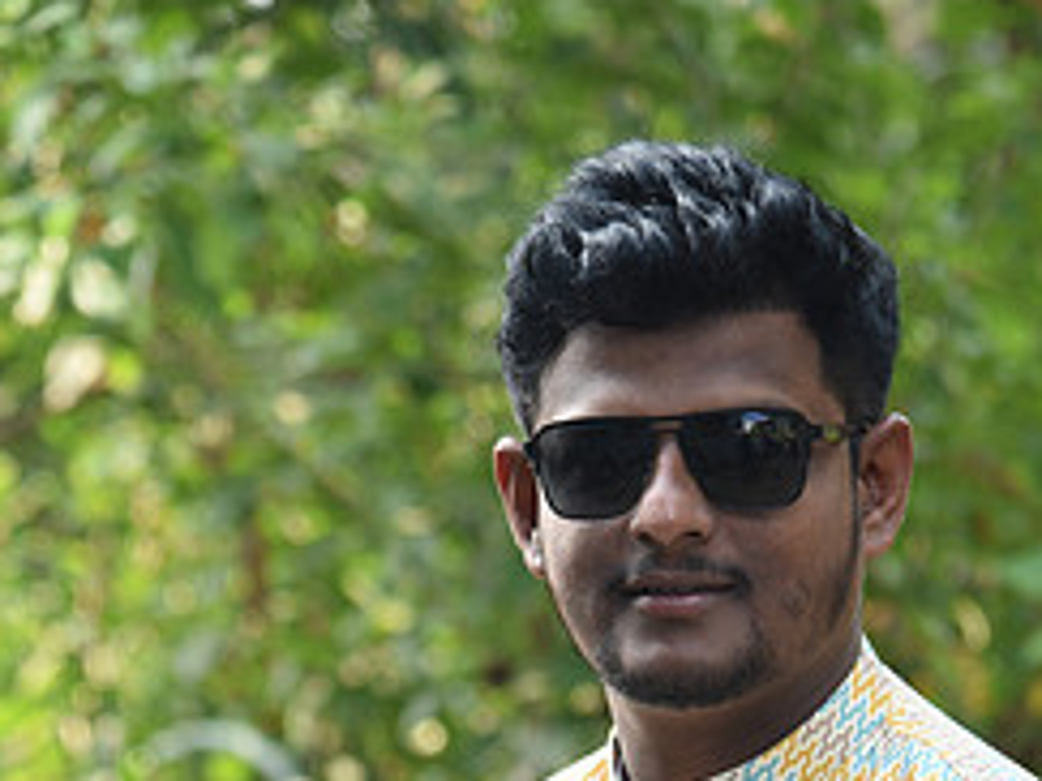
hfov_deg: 7.2
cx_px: 611
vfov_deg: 5.3
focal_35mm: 276
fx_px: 8304
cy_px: 1172
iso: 400
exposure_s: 1/160
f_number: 4.5
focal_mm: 120
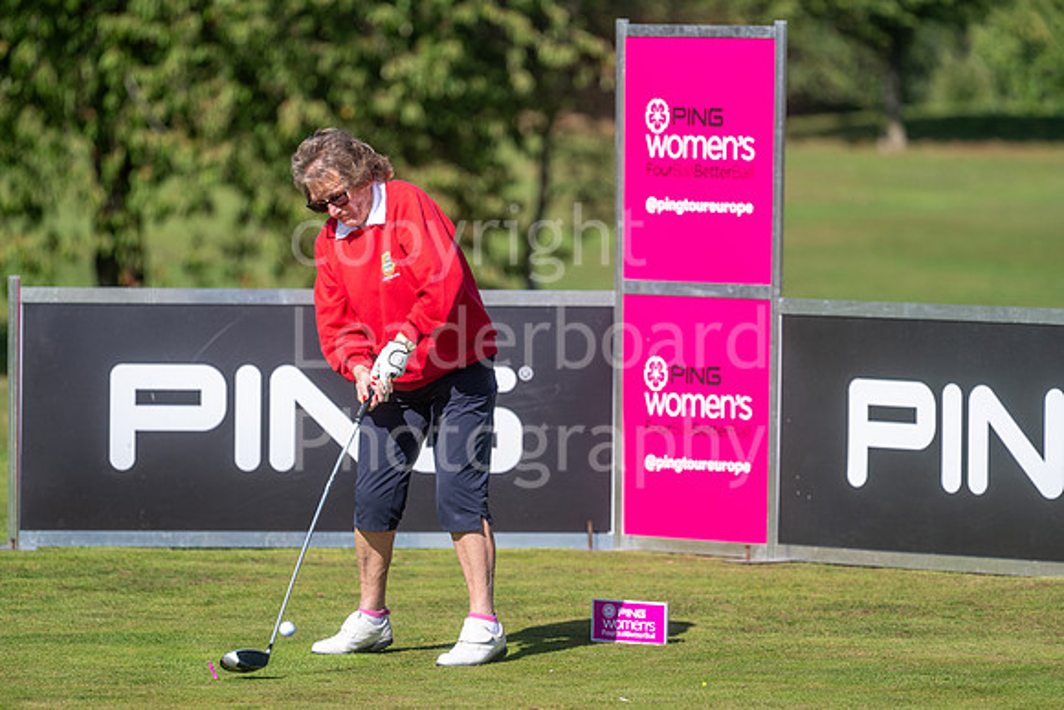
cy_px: 355
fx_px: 8868
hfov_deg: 6.9
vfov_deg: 4.6
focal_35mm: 300
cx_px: 532
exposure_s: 1/3200
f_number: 5
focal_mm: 300
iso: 500
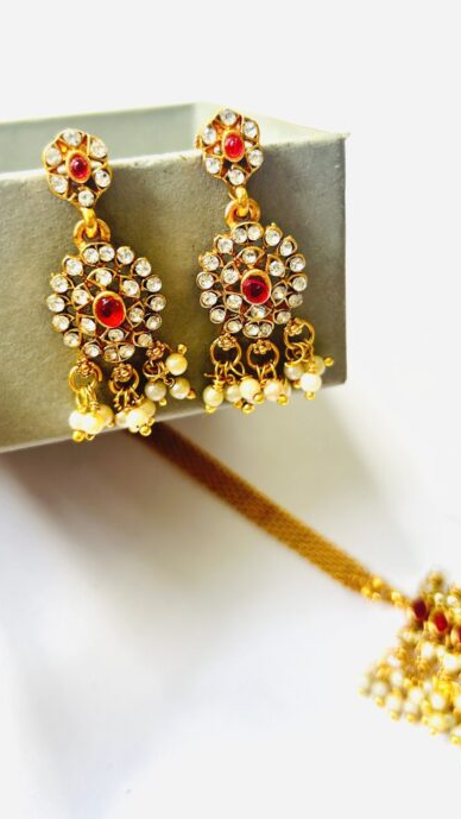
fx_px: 803
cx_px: 222
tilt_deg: -58.9
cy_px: 354
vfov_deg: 53.8
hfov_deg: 32.0
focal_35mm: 37
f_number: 1.5
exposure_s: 1/100
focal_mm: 5.7
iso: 50
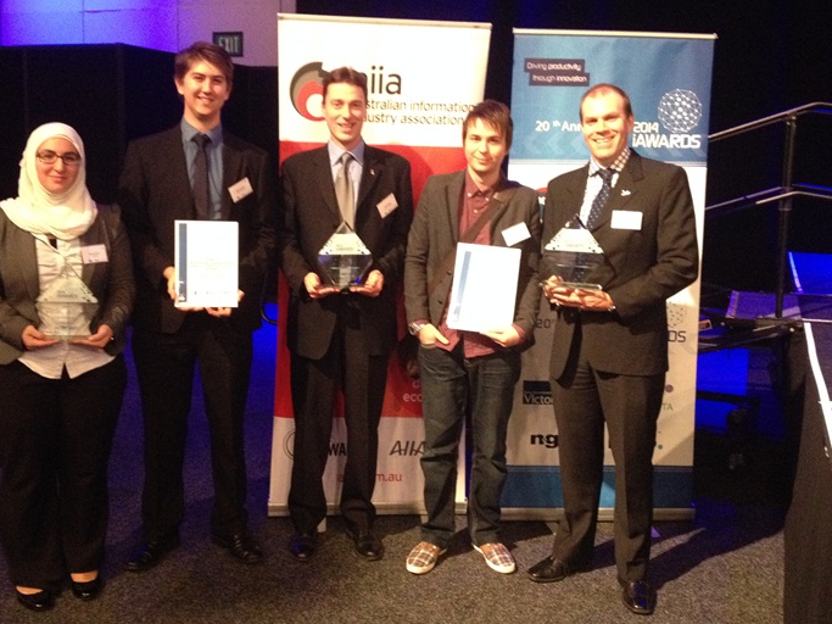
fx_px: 985
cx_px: 374
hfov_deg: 45.7
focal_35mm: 41
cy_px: 285
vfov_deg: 35.1
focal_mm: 4.28
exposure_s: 1/15
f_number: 2.4
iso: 500
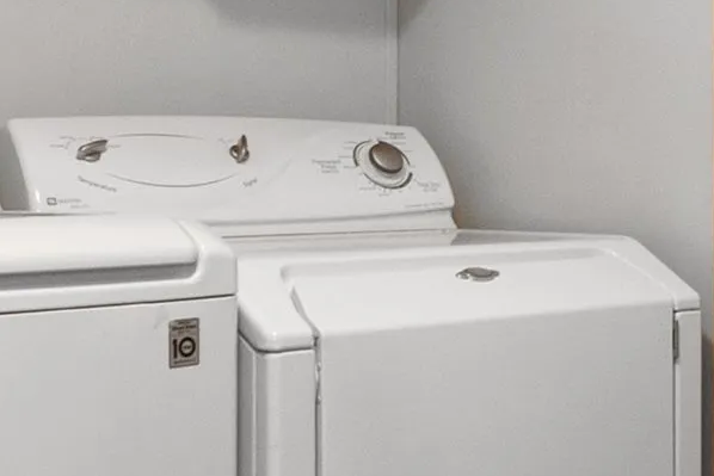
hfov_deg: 23.6
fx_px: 1527
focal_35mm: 77
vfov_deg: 17.7
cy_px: 188
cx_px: 898
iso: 250
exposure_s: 1/6
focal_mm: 10
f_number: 9
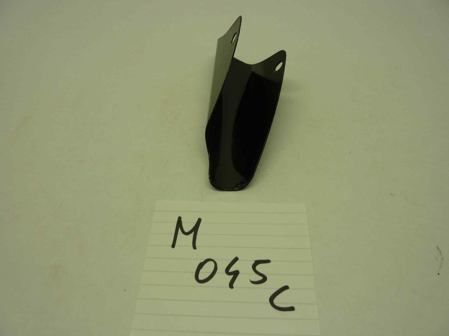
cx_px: 224
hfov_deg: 69.4
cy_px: 168
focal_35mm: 25
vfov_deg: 54.9
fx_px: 324
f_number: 3.3
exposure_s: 1/60
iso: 80
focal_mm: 4.1
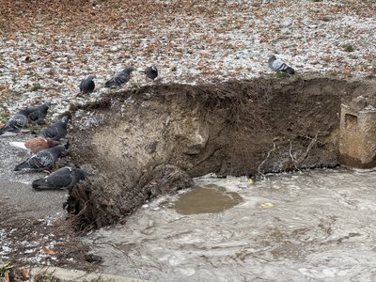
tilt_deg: -15.0
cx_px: 188
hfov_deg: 25.3
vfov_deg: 19.1
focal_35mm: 77
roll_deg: -0.5
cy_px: 141
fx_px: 836
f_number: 2.8
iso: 25
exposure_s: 1/230
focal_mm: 9
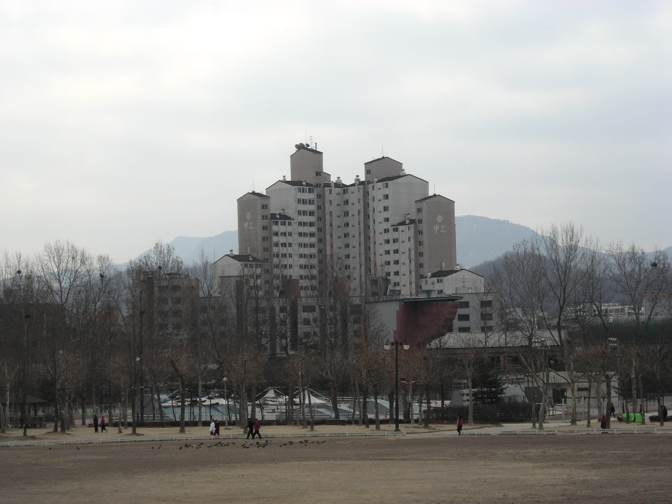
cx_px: 339
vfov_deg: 14.2
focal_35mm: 104
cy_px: 253
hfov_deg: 18.9
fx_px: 2019
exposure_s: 1/298
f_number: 4.9
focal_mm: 17
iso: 50
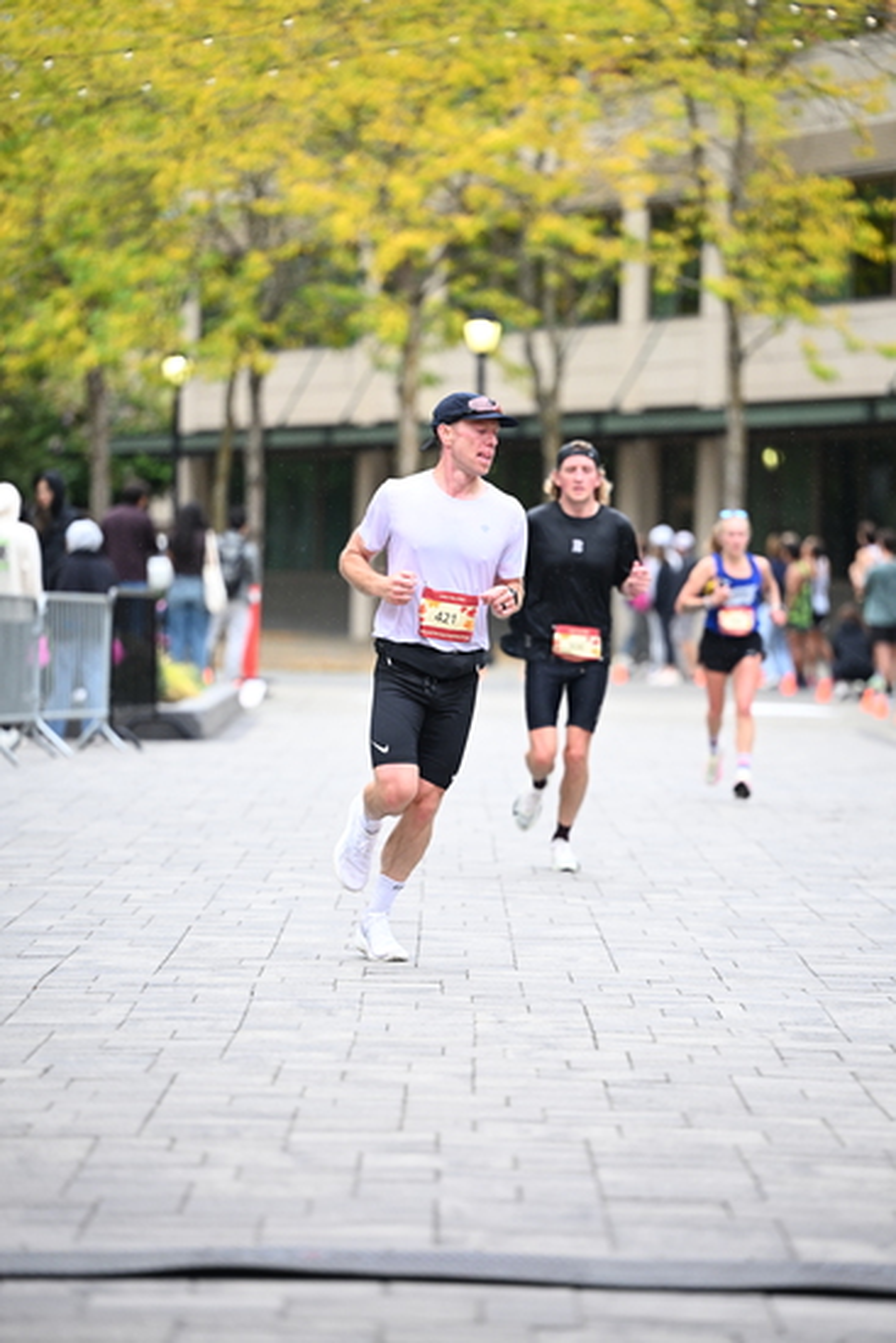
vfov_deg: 12.8
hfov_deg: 8.6
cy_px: 672
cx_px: 448
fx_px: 5969
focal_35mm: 160
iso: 1250
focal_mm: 160
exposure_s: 1/1600
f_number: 2.8
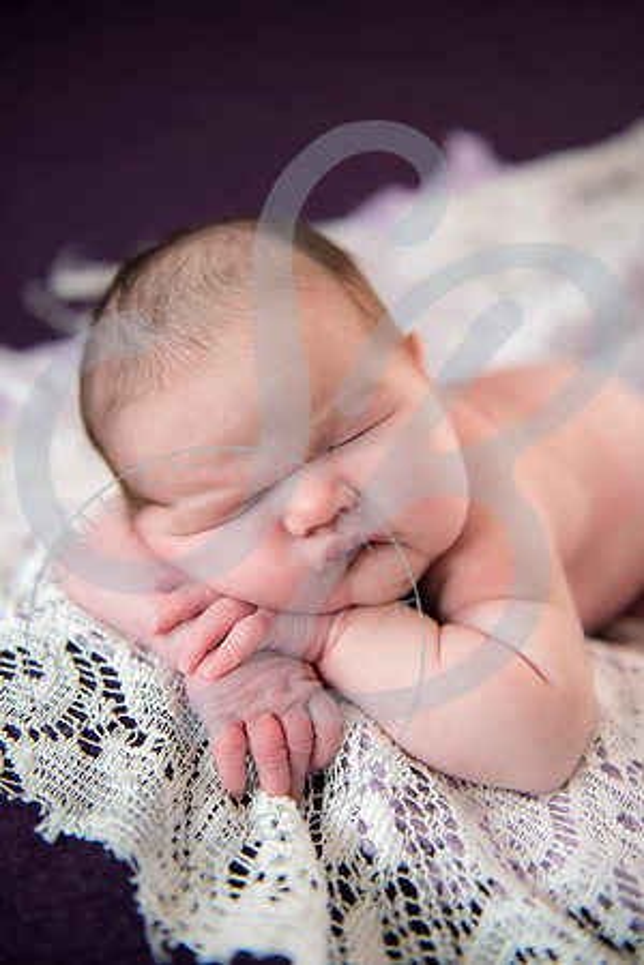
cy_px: 482
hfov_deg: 35.1
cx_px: 322
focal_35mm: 38
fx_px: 1020
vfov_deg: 50.7
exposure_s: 1/125
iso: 800
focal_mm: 38
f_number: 2.8
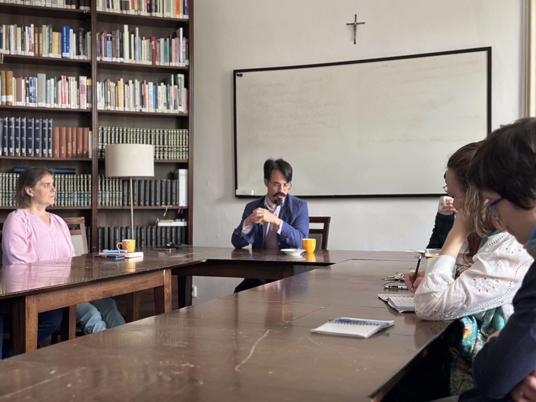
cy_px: 201
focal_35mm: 48
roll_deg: +0.4
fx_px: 743
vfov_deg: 30.3
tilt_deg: -0.6
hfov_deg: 39.7
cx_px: 268
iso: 400
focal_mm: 6.86
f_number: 1.78
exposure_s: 1/49
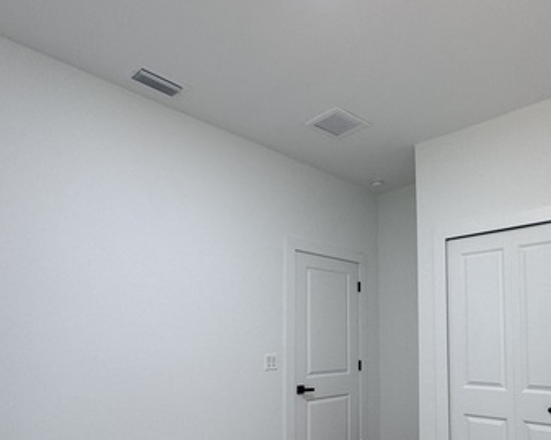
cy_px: 315
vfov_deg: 51.5
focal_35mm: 27
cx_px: 340
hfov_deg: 63.3
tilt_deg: +2.8
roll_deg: -0.4
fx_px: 440
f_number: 2.2
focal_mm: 2.22
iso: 125
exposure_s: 1/99
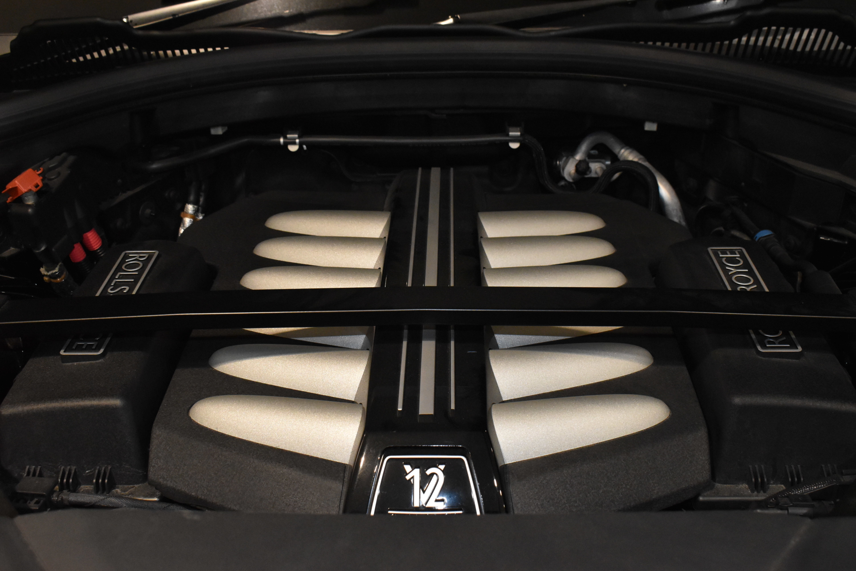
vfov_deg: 33.0
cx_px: 428
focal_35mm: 40
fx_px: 963
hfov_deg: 47.9
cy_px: 286
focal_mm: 27
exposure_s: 1/60
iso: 3200
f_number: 8
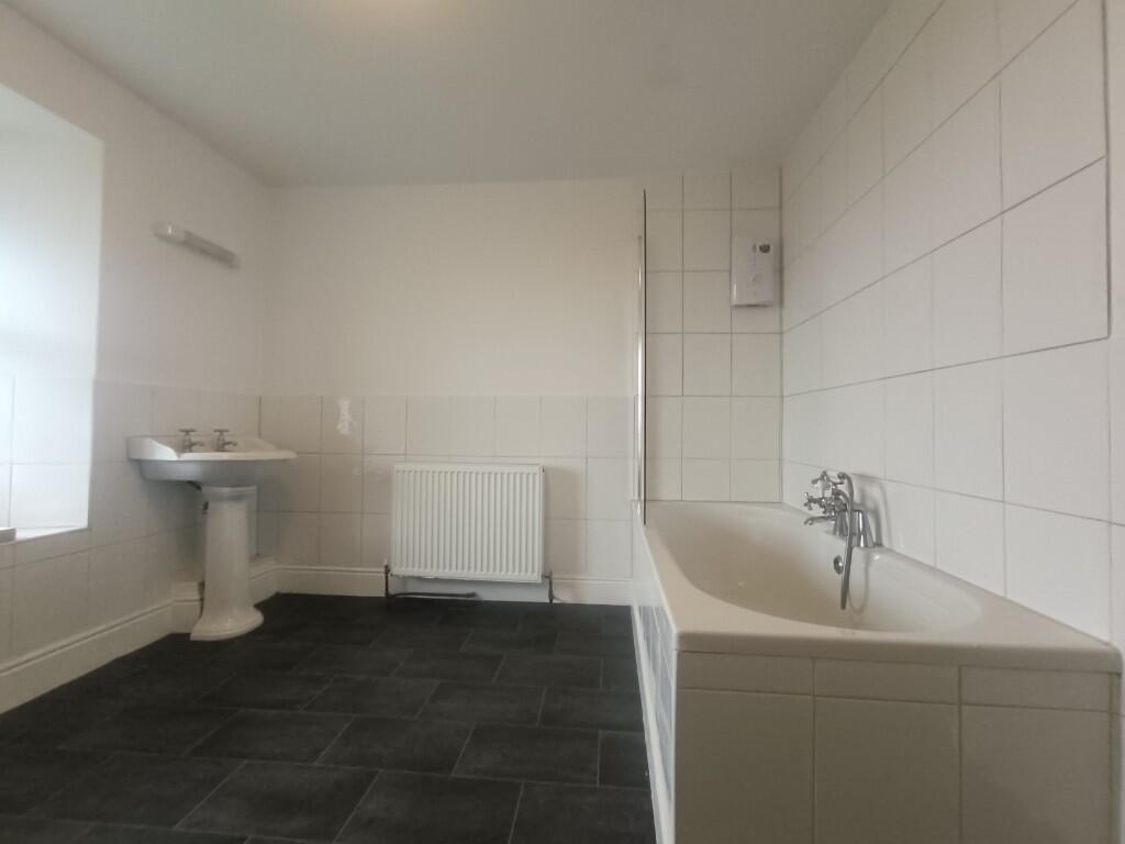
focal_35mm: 16
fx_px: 520
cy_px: 422
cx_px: 562
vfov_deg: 78.1
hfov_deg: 94.5
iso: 609
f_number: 2.2
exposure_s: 1/50
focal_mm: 1.66
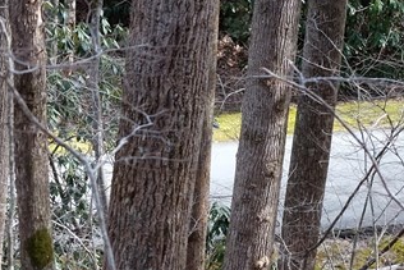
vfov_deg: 8.3
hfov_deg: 11.9
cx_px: -189
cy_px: 271
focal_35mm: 165
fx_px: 1852
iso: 200
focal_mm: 32
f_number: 4
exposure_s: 1/140
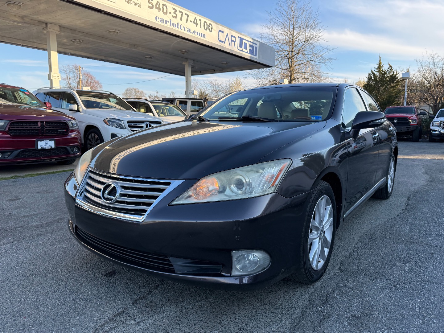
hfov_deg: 71.6
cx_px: 222
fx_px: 308
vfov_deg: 56.8
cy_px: 166
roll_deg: -0.5
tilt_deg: -7.0
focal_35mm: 24
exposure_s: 1/1091
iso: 100
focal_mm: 6.76
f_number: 1.78
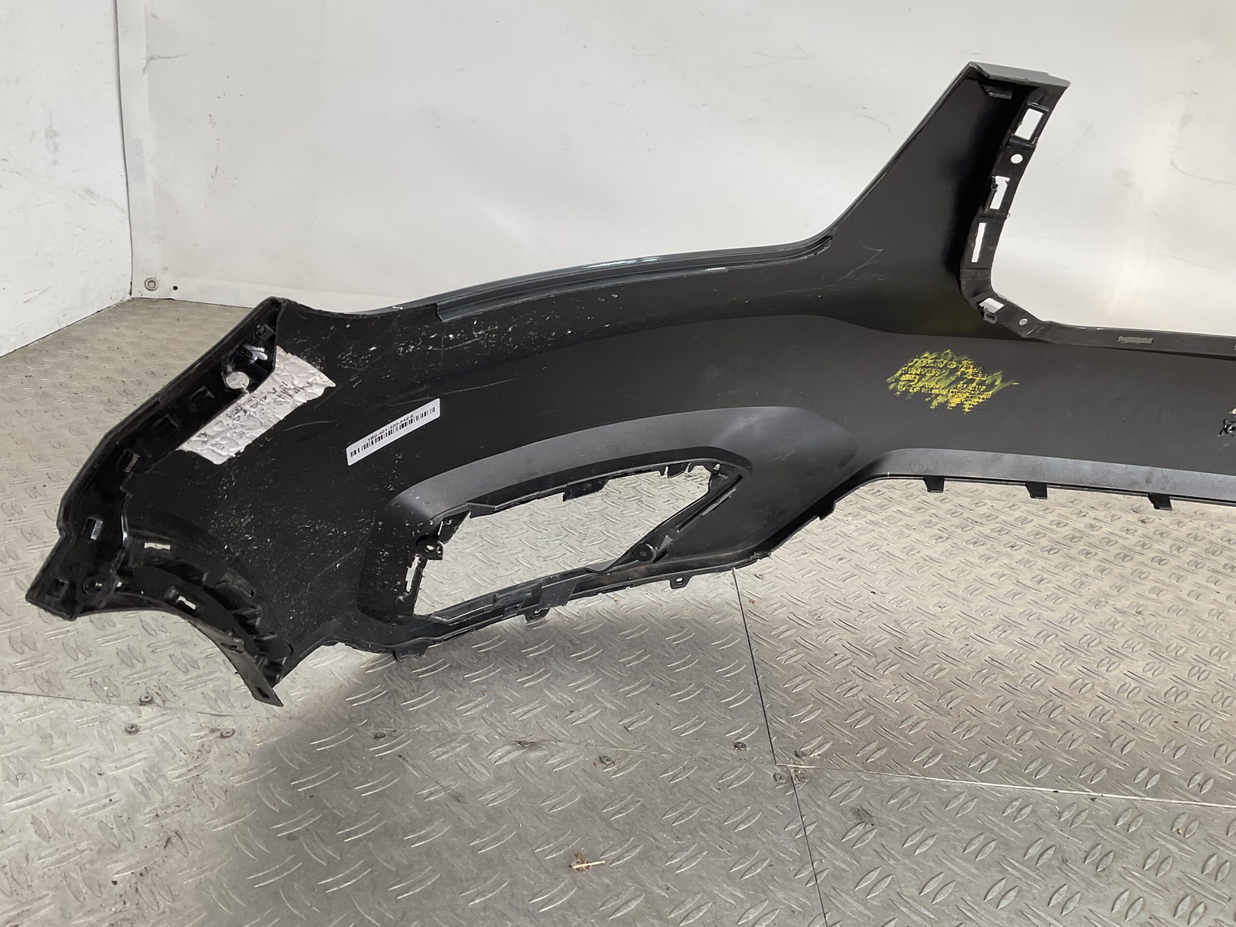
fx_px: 1035
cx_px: 618
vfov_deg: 48.2
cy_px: 464
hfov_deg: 61.7
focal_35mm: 29
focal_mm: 3
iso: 16
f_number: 1.8
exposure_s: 1/159
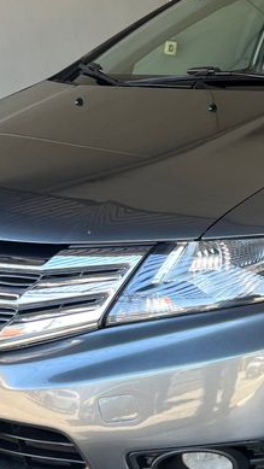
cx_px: 251
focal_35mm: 59
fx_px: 734
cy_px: 264
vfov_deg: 35.4
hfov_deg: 19.9
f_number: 1.5
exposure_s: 1/120
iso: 40
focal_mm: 5.7
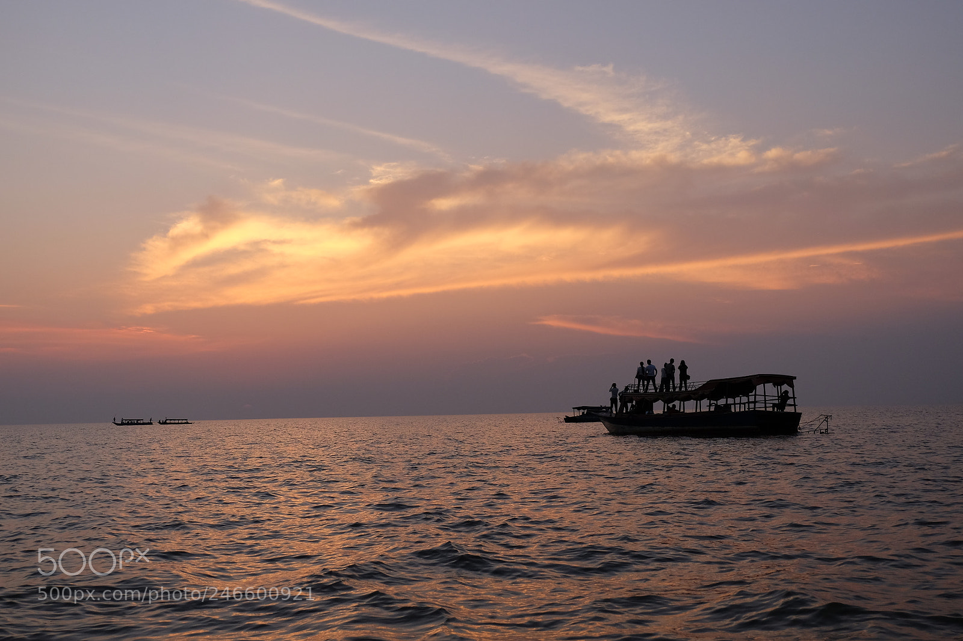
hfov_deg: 46.4
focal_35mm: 42
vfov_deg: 31.9
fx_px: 1123
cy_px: 320
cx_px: 482
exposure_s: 1/340
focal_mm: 28.2
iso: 400
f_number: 5.6
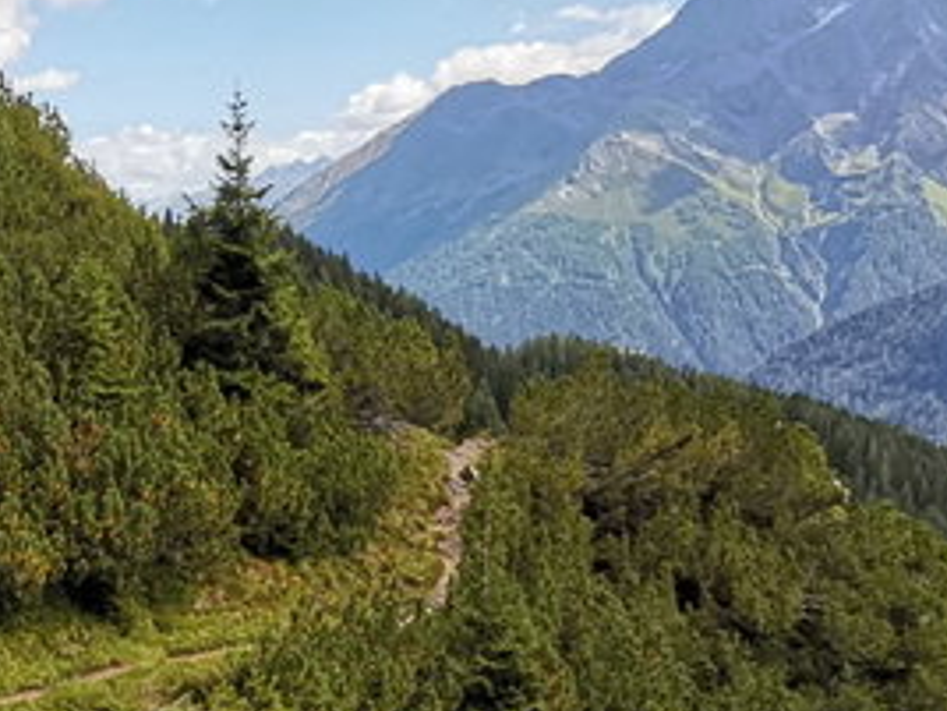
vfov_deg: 25.3
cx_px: 102
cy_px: 543
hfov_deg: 32.2
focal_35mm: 57
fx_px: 1559
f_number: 2.4
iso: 50
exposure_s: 1/1218
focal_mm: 1.78
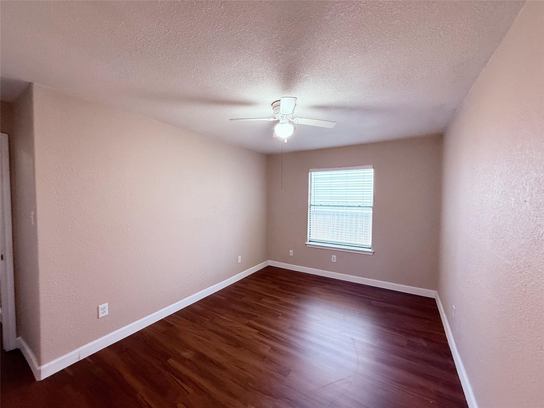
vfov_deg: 85.7
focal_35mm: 14
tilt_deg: -1.5
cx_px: 272
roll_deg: -1.2
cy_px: 204
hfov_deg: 102.1
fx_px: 220
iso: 250
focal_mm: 2.22
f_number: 2.2
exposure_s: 1/60
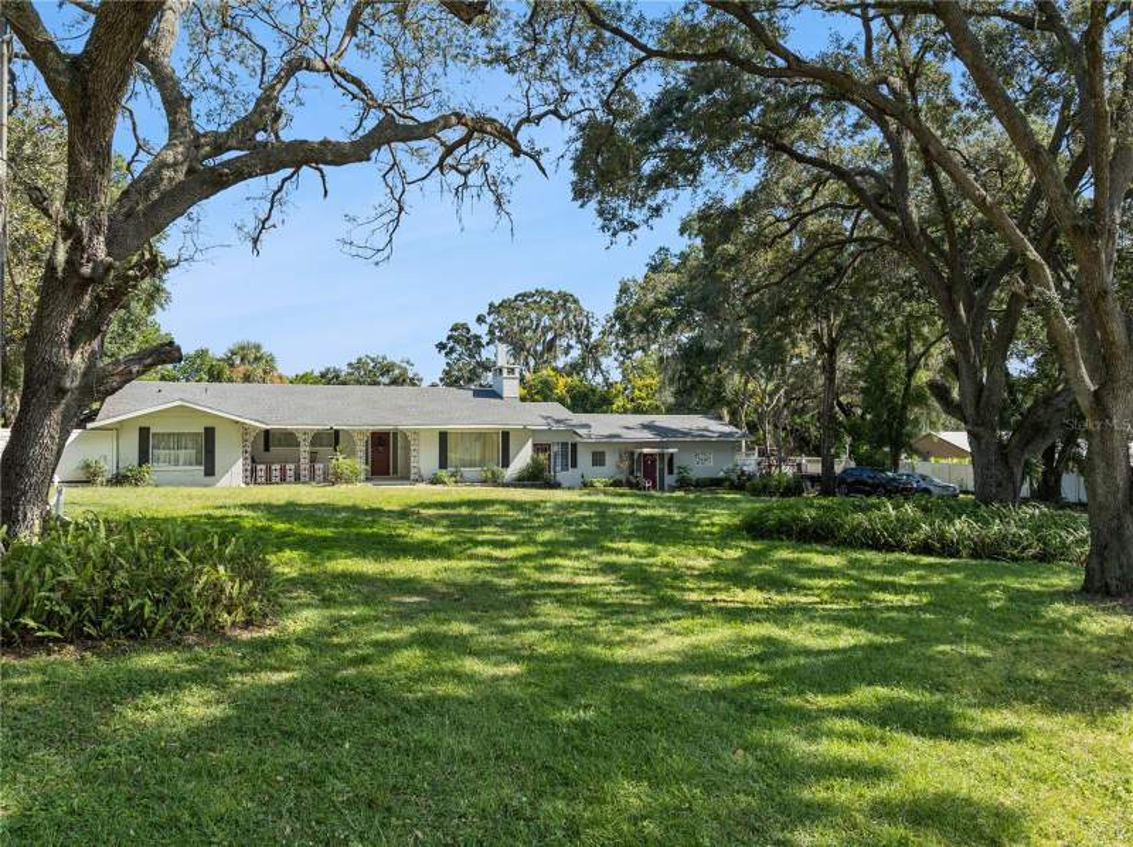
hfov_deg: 71.7
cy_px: 424
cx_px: 566
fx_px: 785
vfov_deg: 56.7
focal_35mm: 24
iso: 140
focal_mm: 12.3
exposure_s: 1/1000
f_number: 2.8
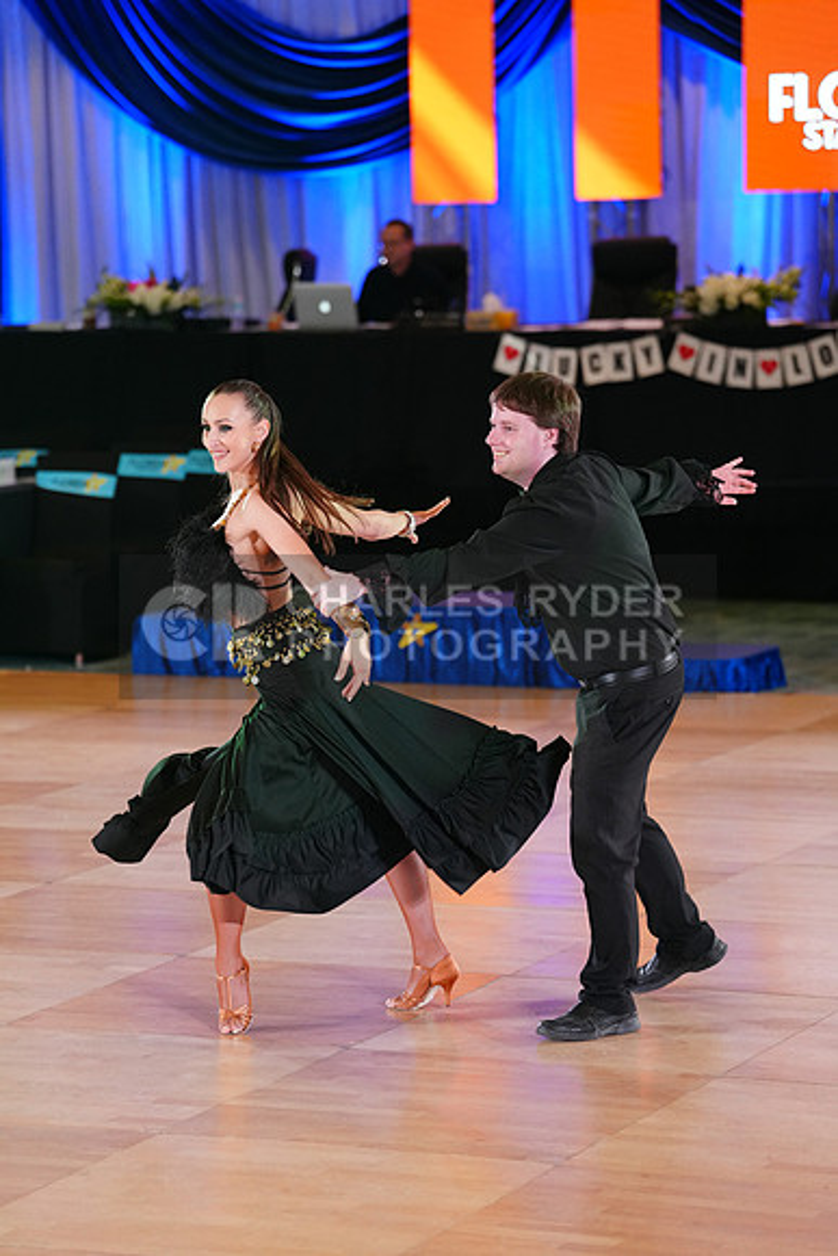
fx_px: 4327
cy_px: 628
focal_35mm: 124
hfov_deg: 11.1
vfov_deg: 16.5
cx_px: 419
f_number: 2.8
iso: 2500
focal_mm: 124
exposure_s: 1/500
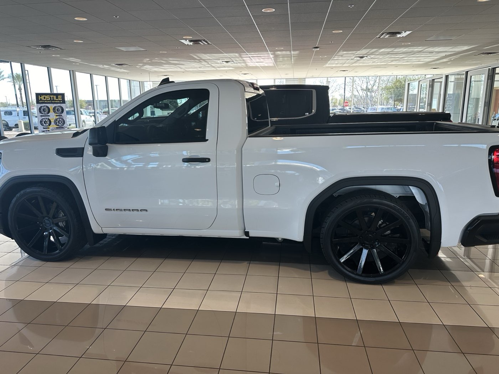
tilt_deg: -12.5
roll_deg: +0.4
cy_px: 187
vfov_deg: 56.8
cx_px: 250
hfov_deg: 71.6
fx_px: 346
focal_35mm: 24
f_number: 1.78
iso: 64
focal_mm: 6.86
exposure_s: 1/186
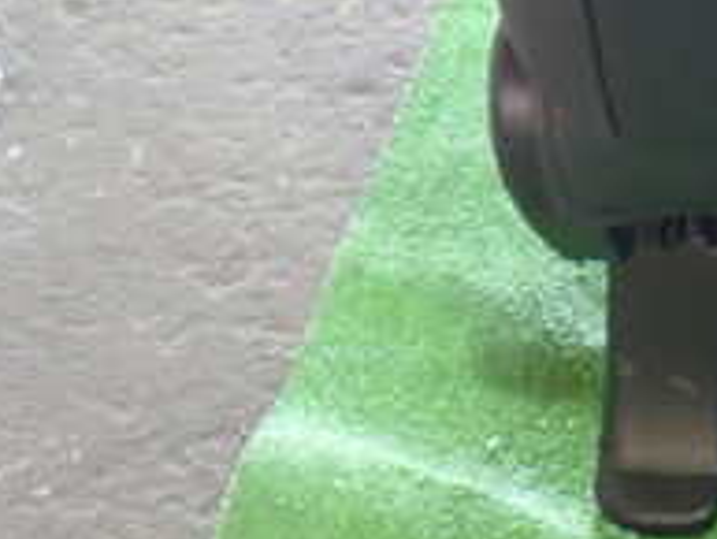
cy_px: -186
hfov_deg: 16.4
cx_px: 973
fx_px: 2321
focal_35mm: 112
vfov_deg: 12.8
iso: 800
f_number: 2.5
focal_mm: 6.37
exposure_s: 1/25
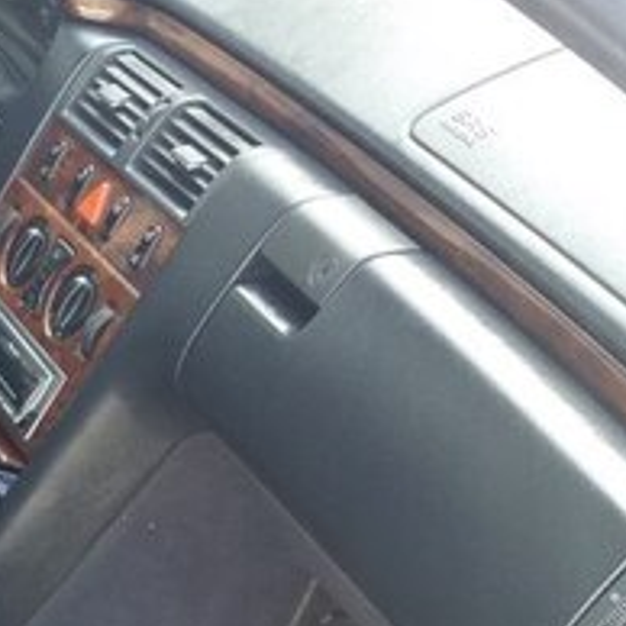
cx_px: -348
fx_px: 1719
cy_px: 566
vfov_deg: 20.2
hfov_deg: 18.1
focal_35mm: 84
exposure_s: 1/30
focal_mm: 3.7
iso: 64
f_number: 1.9
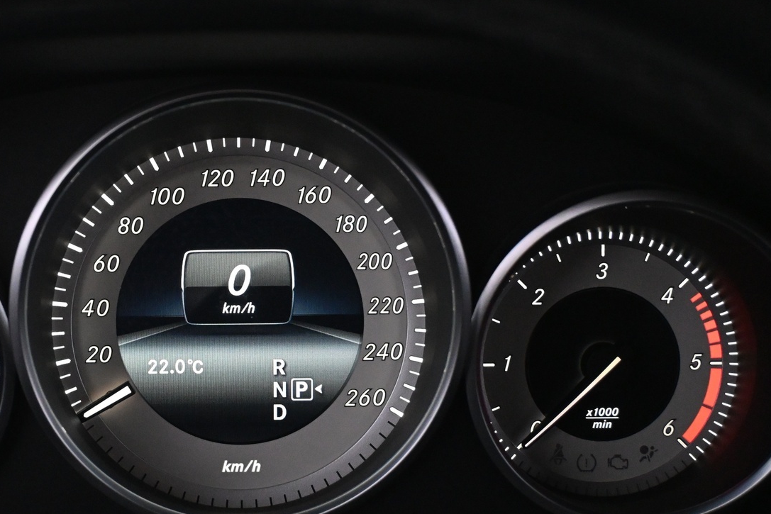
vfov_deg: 18.5
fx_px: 1579
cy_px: 272
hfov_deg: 27.2
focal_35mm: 74
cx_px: 226
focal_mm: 33
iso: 4500
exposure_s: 1/60
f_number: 5
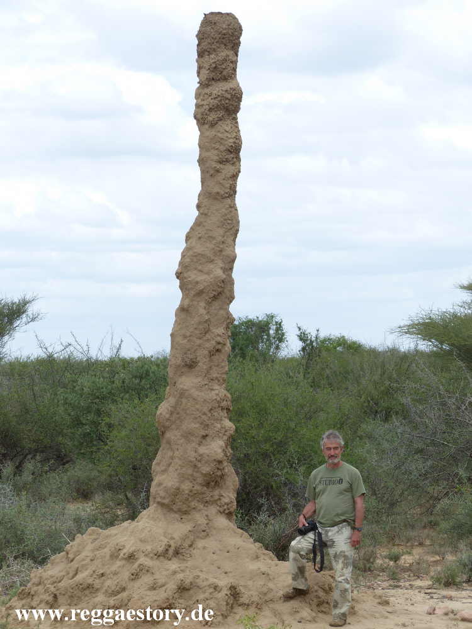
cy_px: 314
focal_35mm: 131
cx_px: 236
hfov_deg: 11.3
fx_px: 2382
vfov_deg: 15.1
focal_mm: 23.5
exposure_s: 1/640
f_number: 4
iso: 100
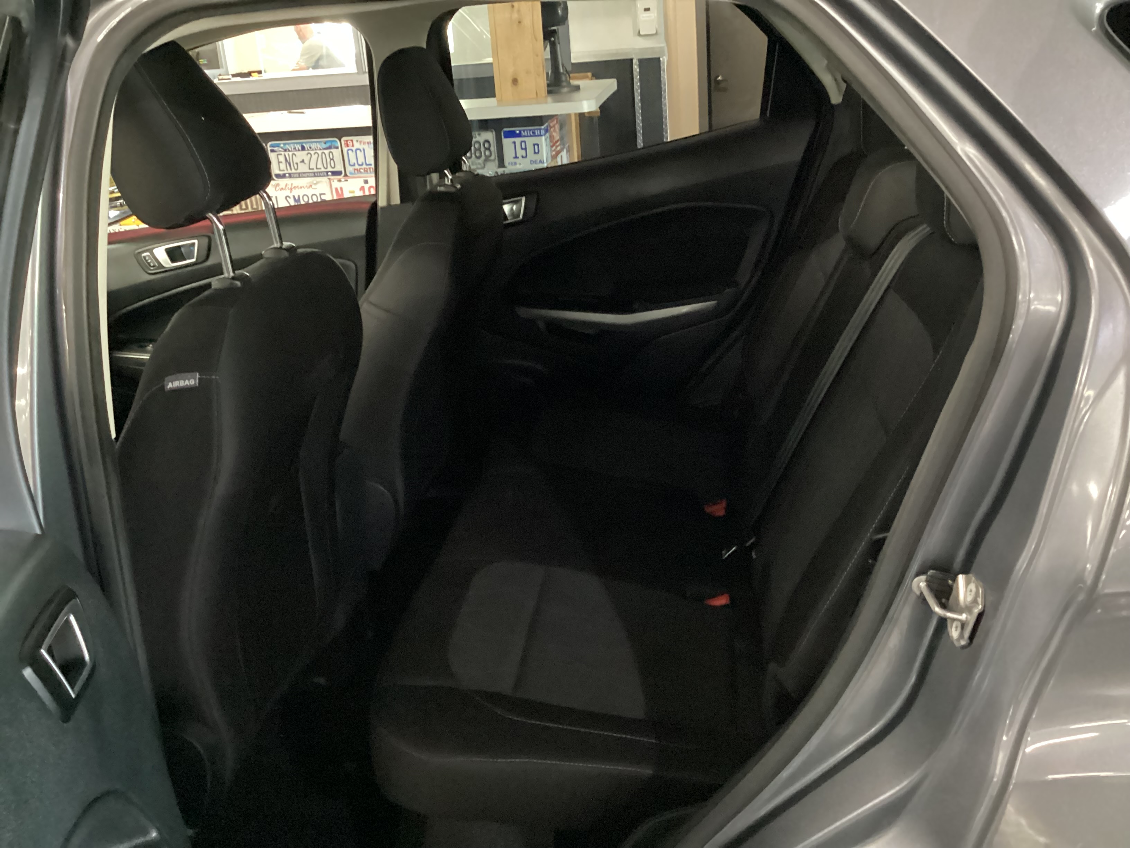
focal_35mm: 31
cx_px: 565
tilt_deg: -24.7
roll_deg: +5.0
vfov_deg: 45.4
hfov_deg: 58.4
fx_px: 1012
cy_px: 424
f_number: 2.4
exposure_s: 1/15
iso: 800
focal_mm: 3.3
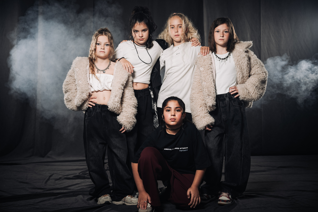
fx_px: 415
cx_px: 159
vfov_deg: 28.7
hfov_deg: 41.9
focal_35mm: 47
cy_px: 106
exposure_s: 1/125
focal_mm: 47
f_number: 3.5
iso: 400
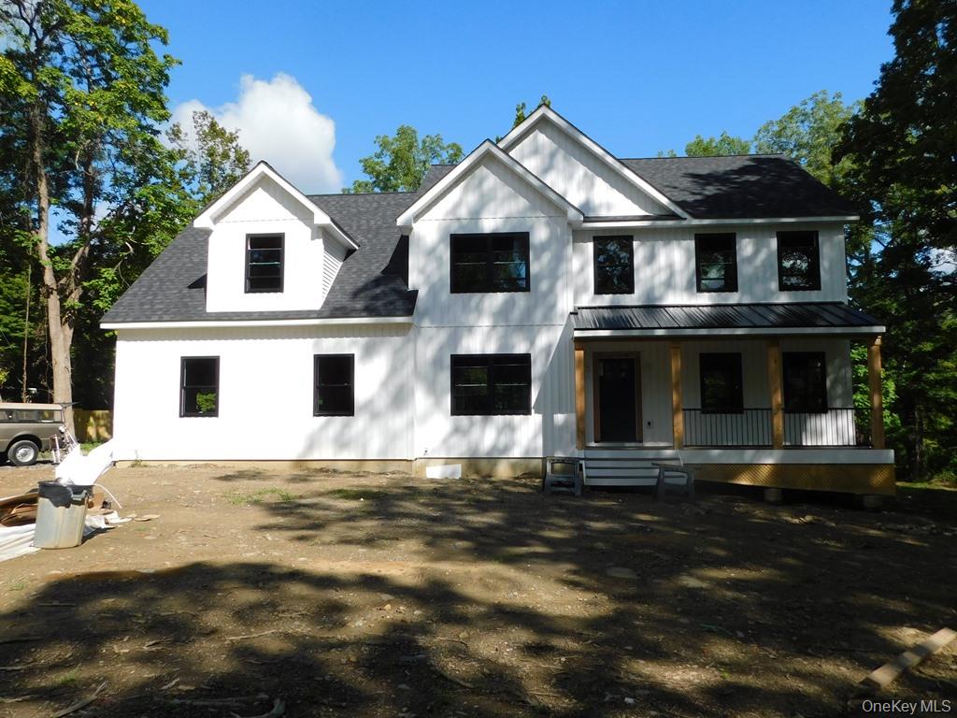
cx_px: 478
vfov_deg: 54.9
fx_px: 691
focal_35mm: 25
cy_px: 359
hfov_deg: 69.4
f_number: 3.1
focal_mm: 4.5
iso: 125
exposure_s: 1/1250
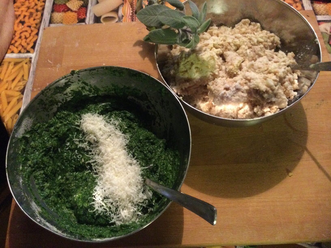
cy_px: 124
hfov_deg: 58.4
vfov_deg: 45.4
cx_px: 166
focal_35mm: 31
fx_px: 296
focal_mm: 3.3
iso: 640
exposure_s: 1/17
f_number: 2.4
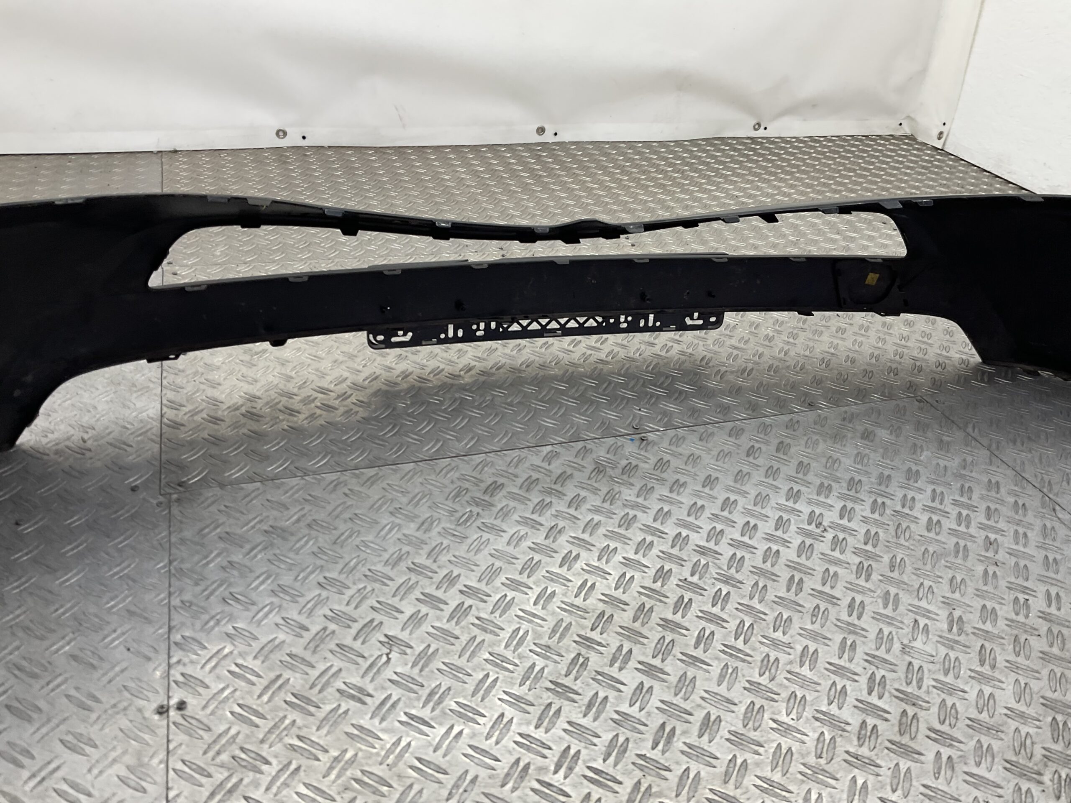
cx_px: 536
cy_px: 402
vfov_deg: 48.2
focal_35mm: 29
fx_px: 897
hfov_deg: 61.7
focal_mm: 3
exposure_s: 1/100
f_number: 1.8
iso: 25
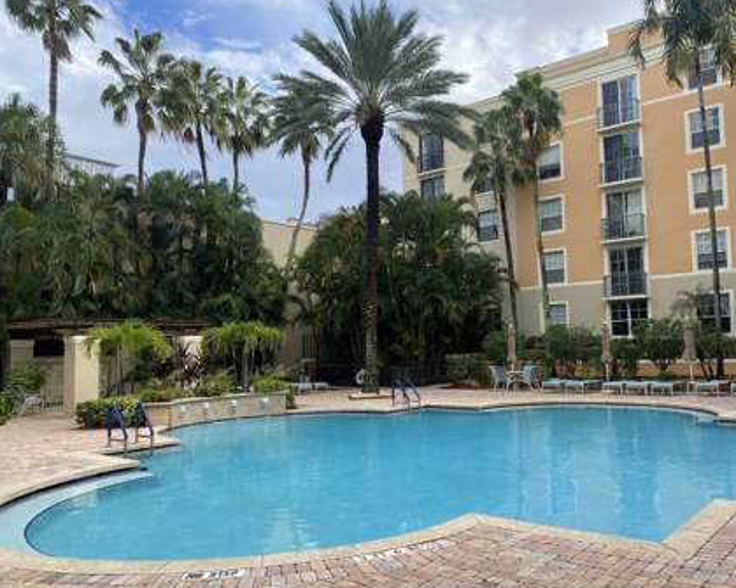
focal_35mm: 29
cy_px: 307
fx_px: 632
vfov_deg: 50.0
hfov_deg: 60.2
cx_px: 419
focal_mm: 4.25
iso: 32
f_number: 1.8
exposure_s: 1/1114
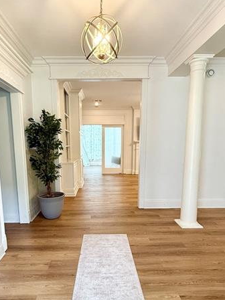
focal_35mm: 24
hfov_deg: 56.7
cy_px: 178
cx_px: 100
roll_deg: +0.9
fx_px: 208
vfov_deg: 70.9
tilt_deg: -8.5
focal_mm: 2.22
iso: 320
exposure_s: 1/120
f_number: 2.2
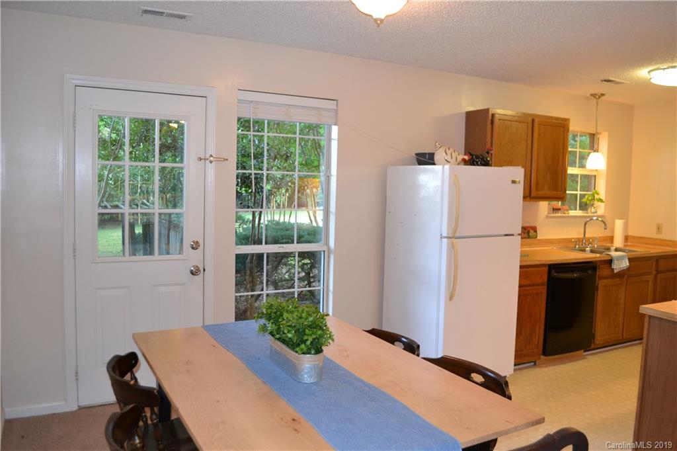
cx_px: 338
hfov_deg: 67.4
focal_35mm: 27
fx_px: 508
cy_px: 226
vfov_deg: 47.9
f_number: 3.5
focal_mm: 18
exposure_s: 1/60
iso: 1250
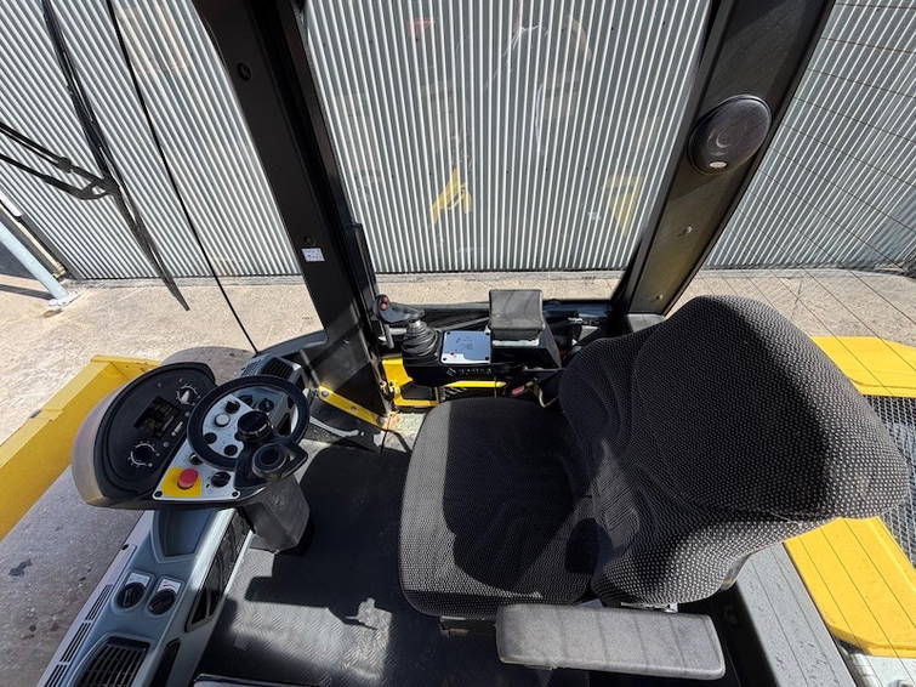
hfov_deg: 102.1
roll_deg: +5.9
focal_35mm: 14
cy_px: 344
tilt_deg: -42.3
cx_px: 458
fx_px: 370
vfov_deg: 85.7
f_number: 2.2
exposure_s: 1/502
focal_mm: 2.22
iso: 40
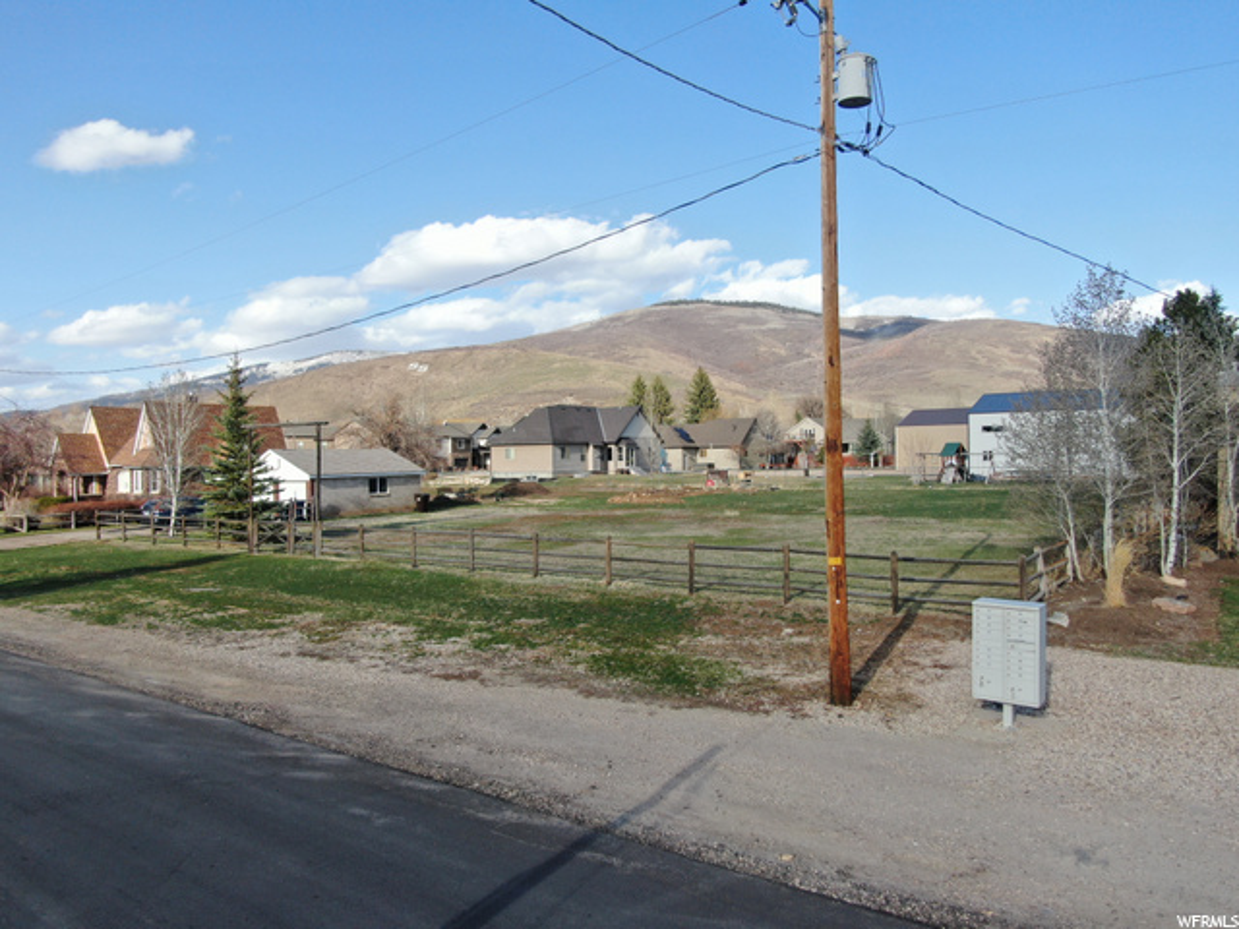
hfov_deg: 71.6
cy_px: 464
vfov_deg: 56.8
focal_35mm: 24
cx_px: 620
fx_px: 859
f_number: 2.8
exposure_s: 1/1000
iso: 100
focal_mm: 4.39
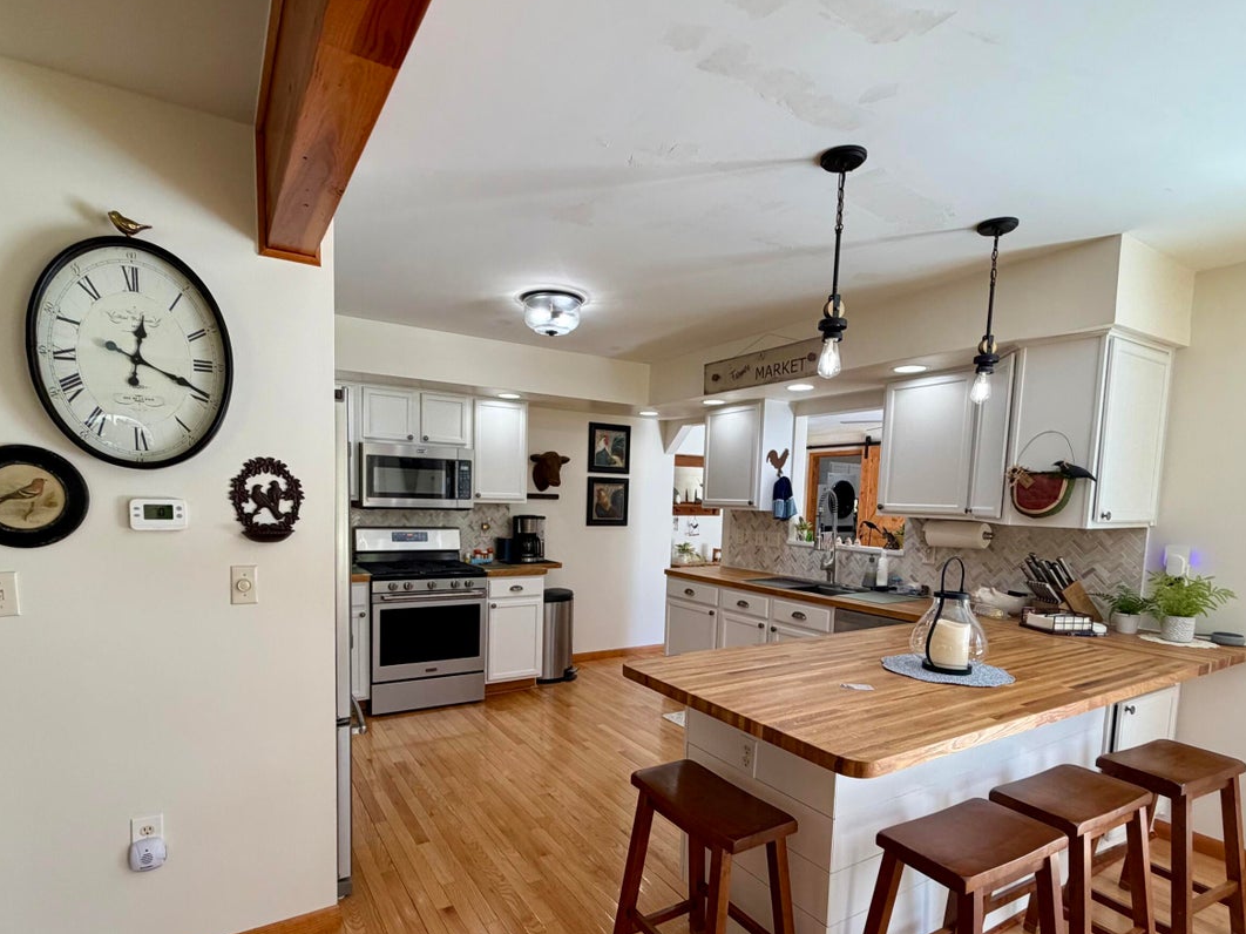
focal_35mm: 18
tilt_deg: -4.9
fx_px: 648
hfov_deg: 87.7
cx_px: 590
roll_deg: -0.9
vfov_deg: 71.0
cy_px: 553
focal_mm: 2.22
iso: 160
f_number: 2.2
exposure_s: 1/120
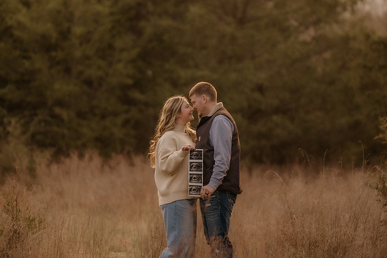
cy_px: 129
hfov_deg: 16.1
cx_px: 194
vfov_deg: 10.8
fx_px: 1364
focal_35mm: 127
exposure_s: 1/1000
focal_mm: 85
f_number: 1.4
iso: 320
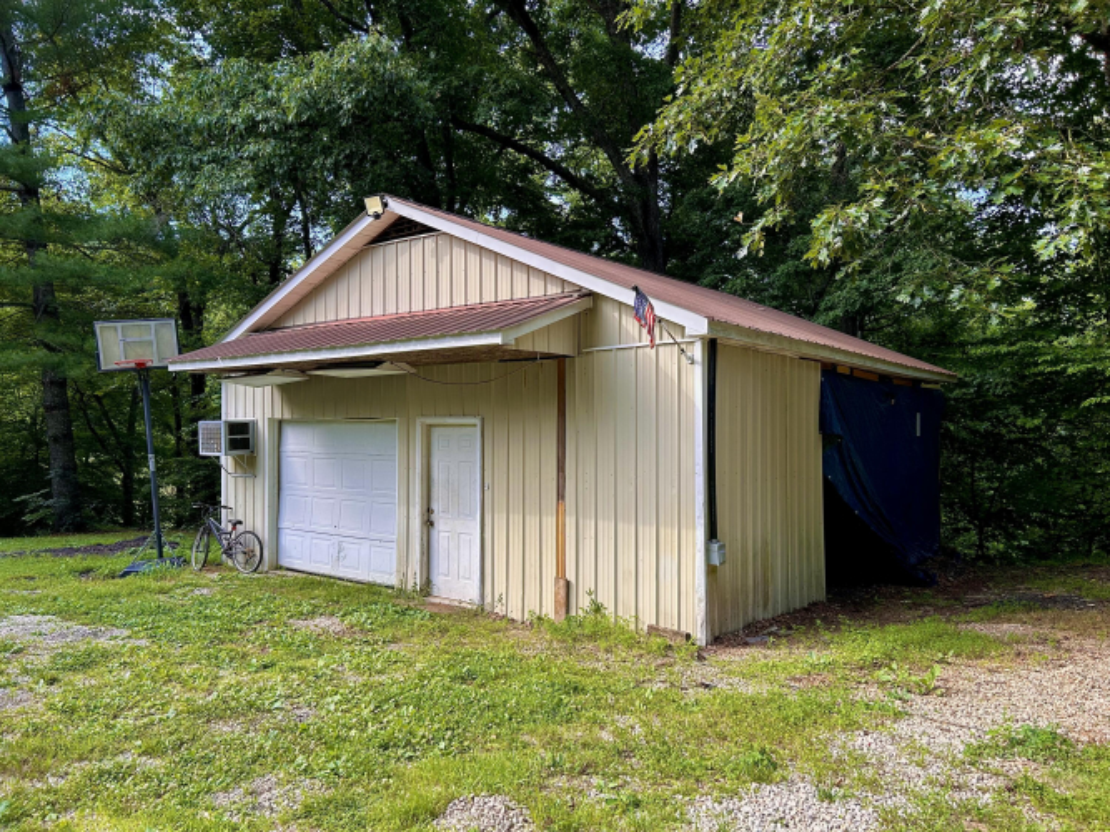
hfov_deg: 67.3
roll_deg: +0.3
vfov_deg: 53.0
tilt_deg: -0.2
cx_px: 555
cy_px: 416
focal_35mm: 26
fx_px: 834
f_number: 1.5
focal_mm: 5.7
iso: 50
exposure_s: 1/513
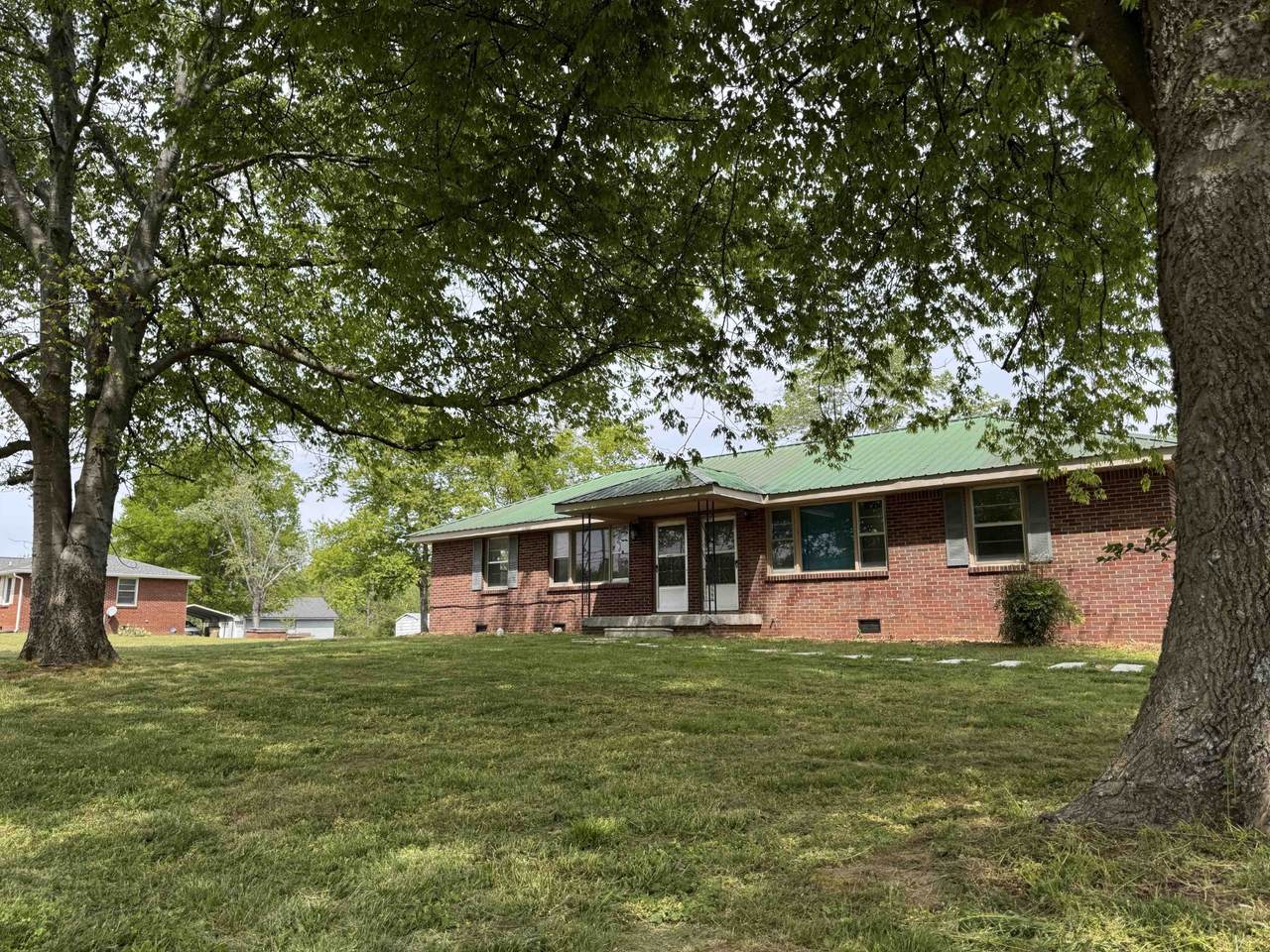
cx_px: 635
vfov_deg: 56.8
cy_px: 476
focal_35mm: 24
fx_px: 881
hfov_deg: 71.6
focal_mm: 6.76
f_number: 1.78
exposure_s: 1/1767
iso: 80
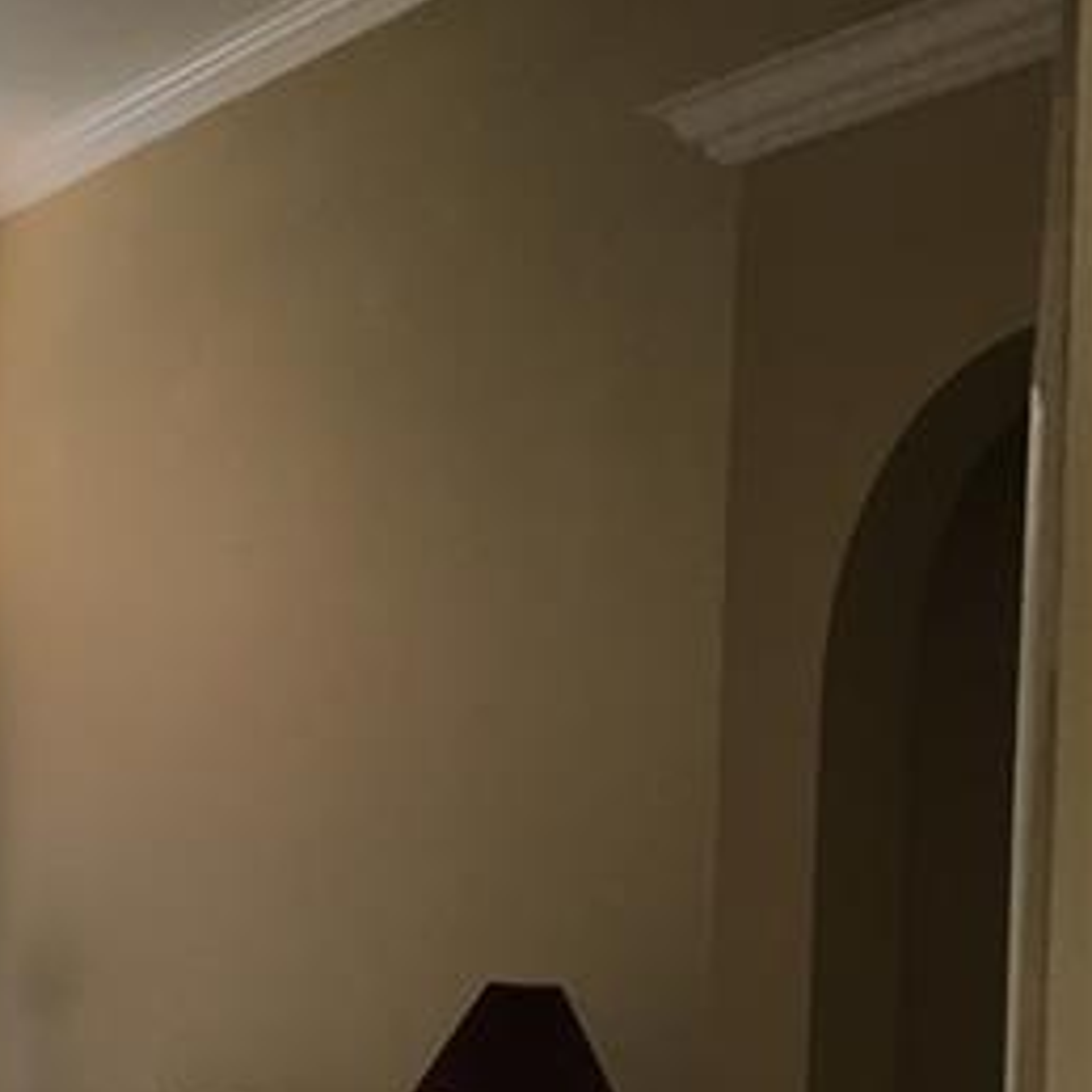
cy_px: 1041
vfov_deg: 22.1
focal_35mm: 76
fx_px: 2712
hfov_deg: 21.5
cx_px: -118
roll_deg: -0.7
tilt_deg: -3.0
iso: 25
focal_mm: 4.15
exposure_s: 1/30
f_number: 2.2
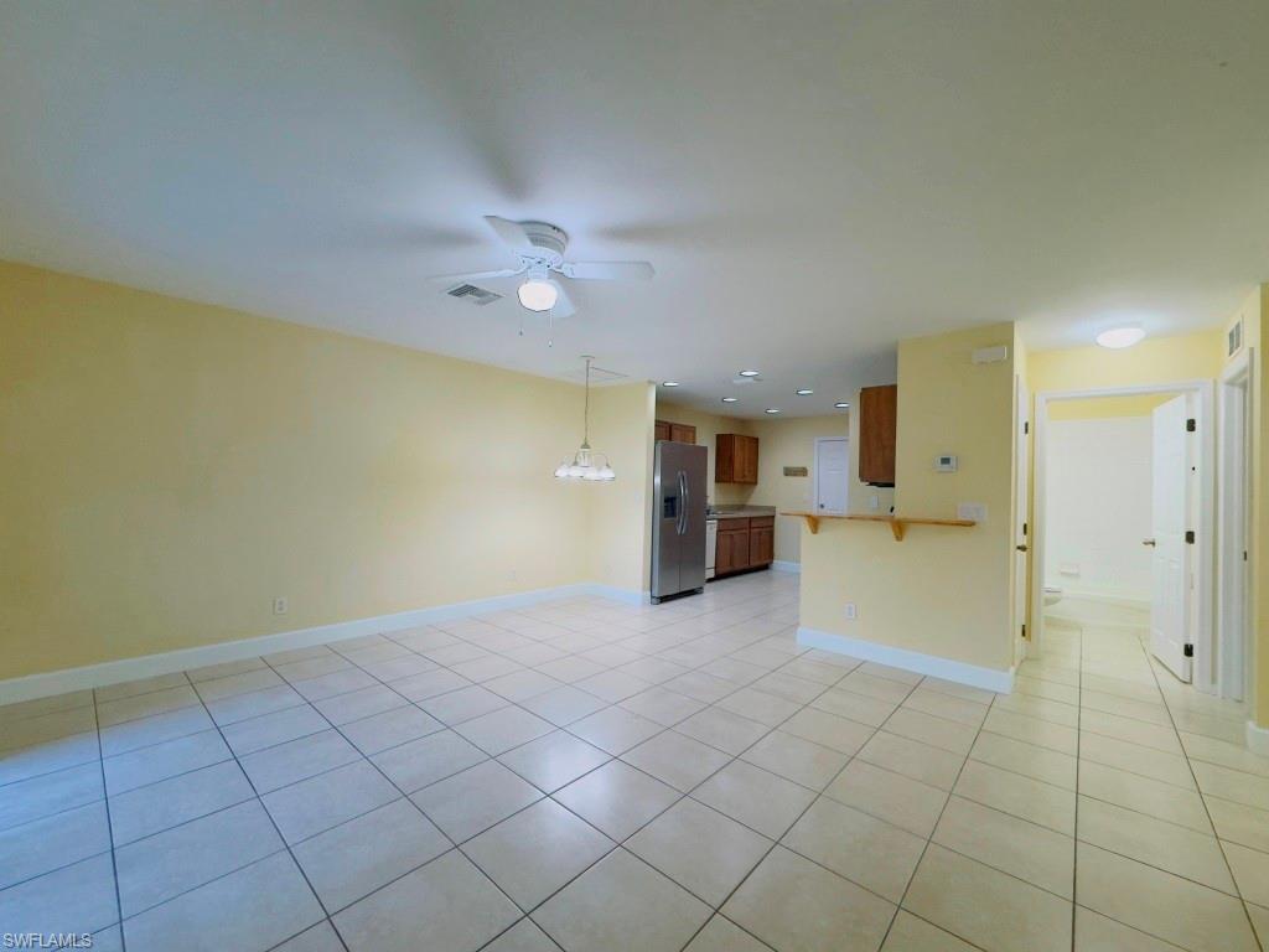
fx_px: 513
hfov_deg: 102.1
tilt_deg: +0.1
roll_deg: -1.8
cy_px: 476
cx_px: 634
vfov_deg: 85.7
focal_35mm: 14
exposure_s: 1/120
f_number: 2.2
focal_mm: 2.22
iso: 200
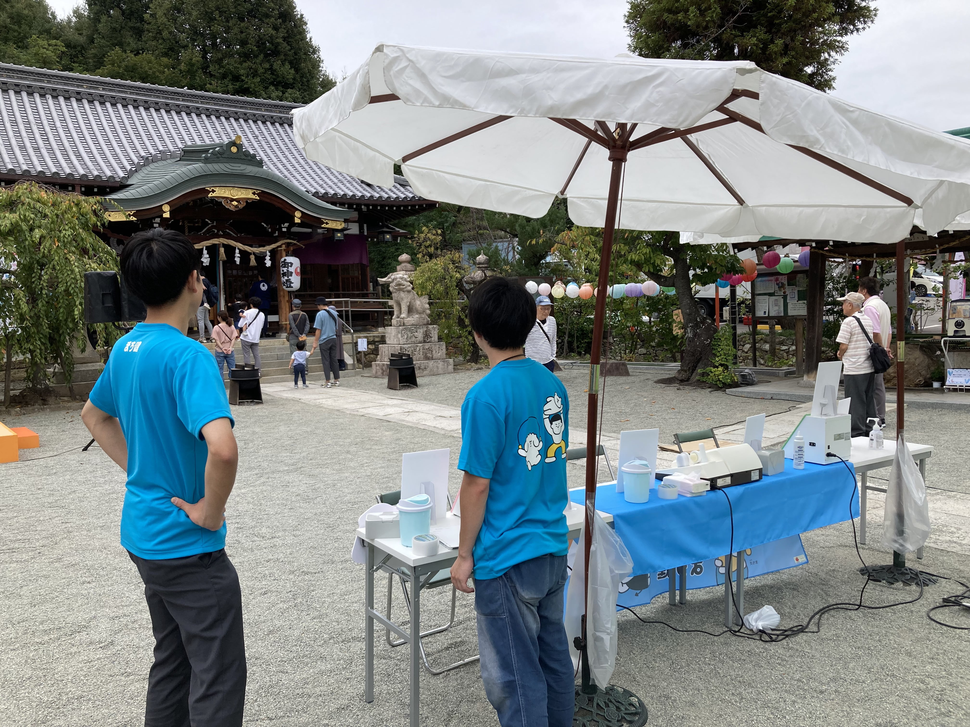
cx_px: 485
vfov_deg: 49.7
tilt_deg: -3.8
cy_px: 364
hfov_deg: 63.4
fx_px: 785
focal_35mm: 28
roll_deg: +2.0
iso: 20
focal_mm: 3.99
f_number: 1.8
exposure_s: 1/695
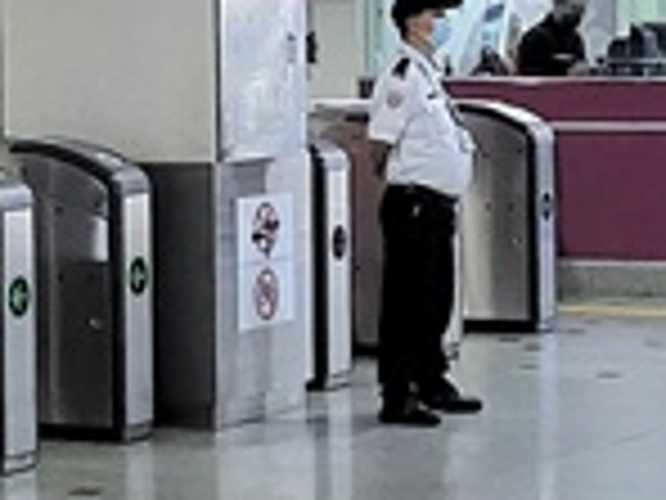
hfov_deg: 11.2
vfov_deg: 8.4
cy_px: 95
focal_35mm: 176
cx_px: 225
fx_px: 3386
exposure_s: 1/100
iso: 250
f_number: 1.8
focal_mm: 5.4
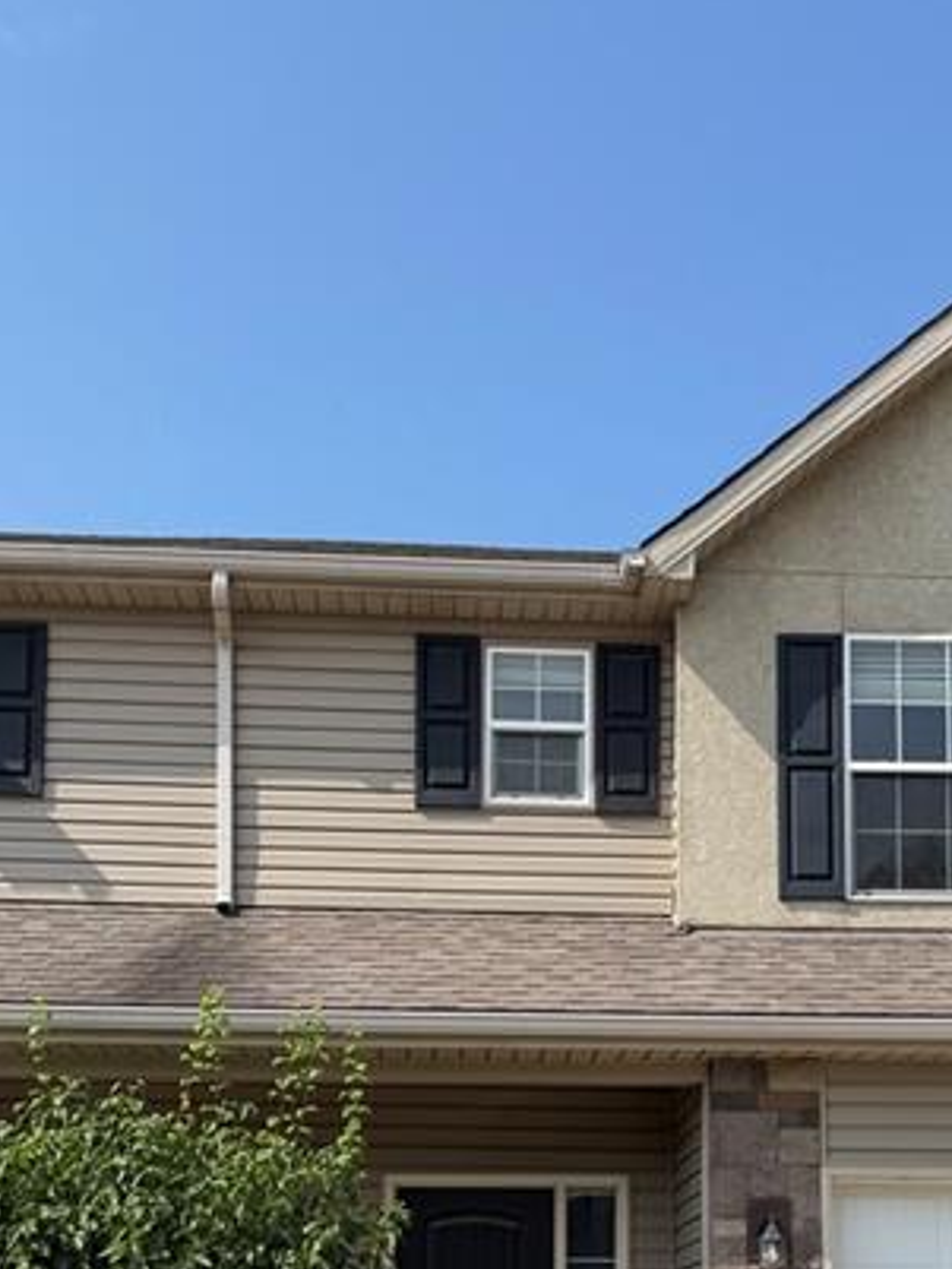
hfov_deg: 31.5
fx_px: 1686
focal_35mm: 46
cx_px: 553
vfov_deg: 38.4
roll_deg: -0.2
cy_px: 1146
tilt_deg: +5.7
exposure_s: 1/4673
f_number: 1.78
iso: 80
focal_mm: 6.76
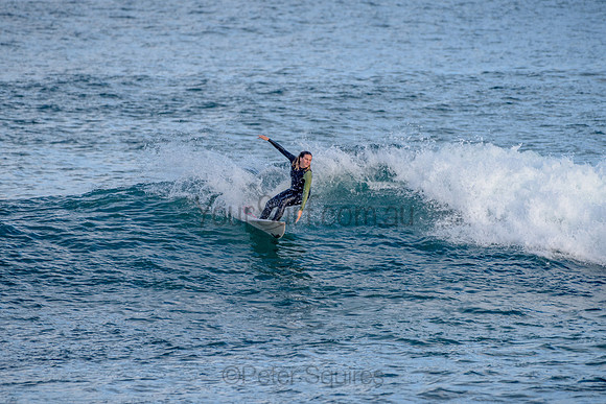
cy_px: 202
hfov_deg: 3.4
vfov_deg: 2.2
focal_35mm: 612
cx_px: 303
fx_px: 10305
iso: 280
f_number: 5.6
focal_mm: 500
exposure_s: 1/1250
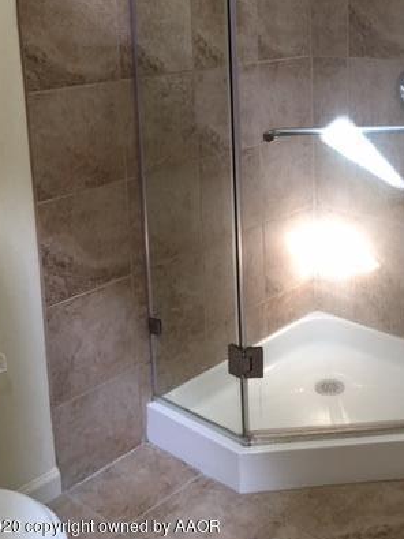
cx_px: 291
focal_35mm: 47
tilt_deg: -8.7
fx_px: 732
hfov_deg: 30.5
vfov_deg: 39.2
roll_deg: +1.5
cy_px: 123
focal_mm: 4.15
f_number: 2.2
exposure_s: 1/15
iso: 50
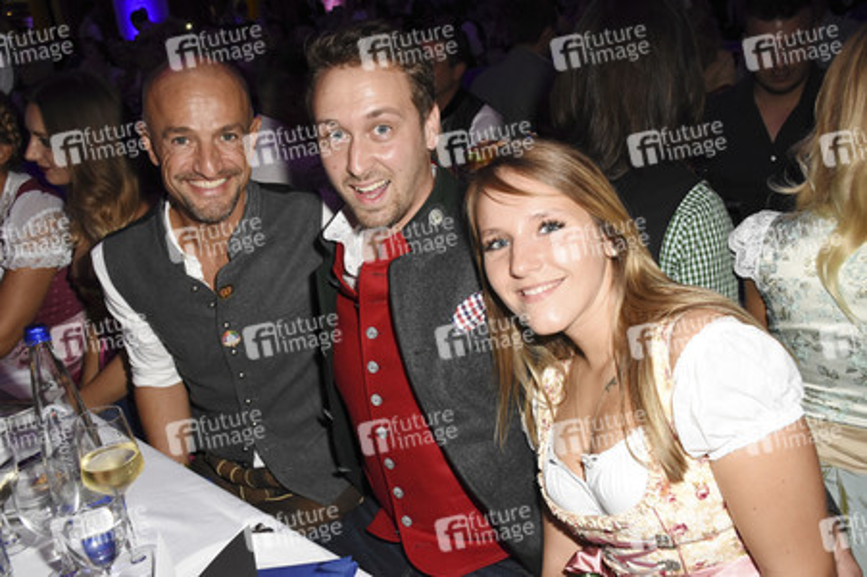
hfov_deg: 55.1
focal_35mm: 34
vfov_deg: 38.3
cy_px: 288
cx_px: 434
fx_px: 830
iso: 2000
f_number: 6.3
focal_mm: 23
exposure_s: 1/160
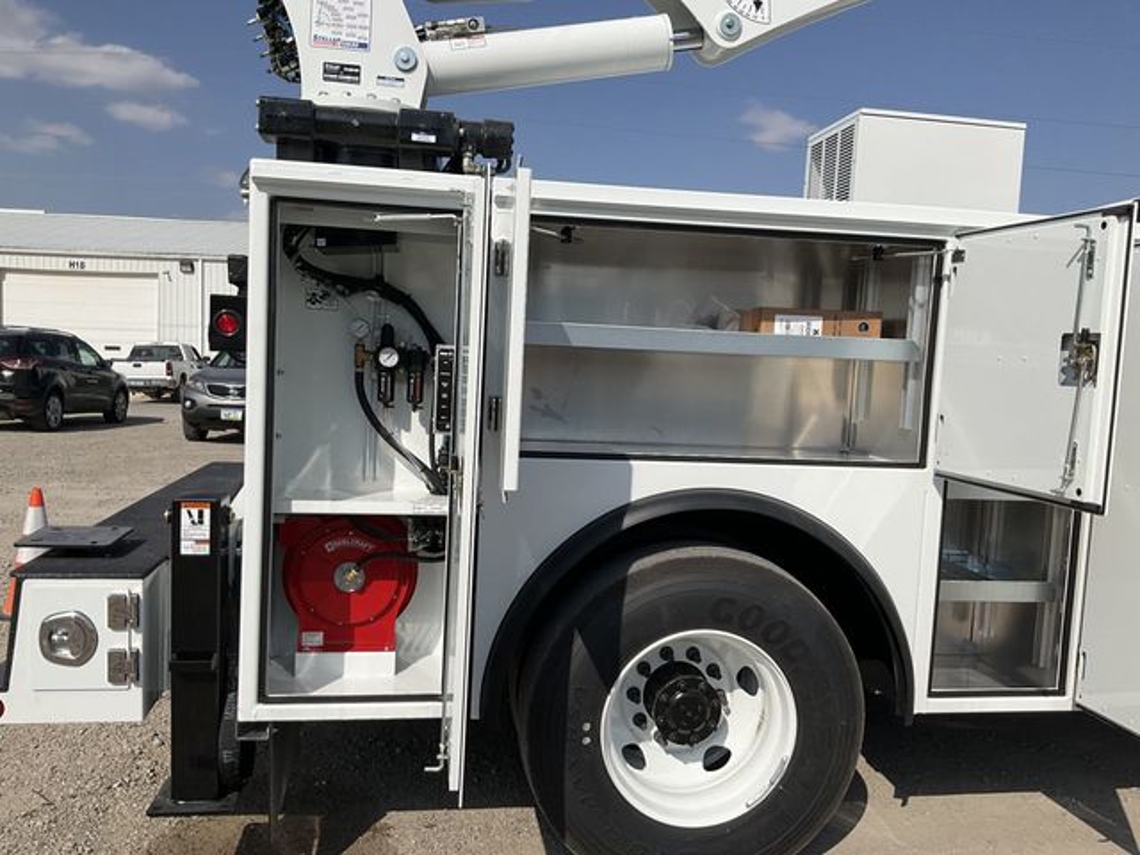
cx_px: 570
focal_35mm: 29
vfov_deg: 48.2
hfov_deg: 61.7
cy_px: 428
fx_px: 955
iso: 25
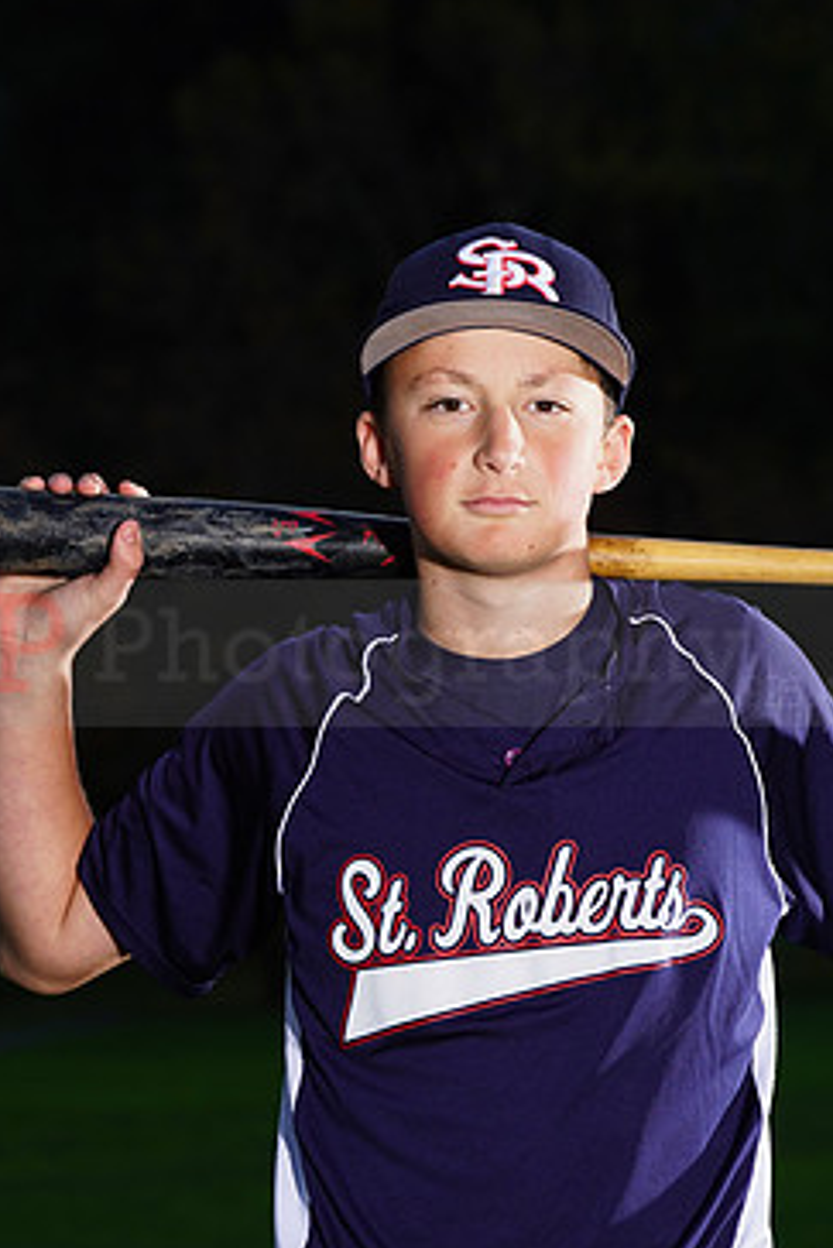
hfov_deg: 5.8
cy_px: 626
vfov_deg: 8.6
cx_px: 329
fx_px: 8287
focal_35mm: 239
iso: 320
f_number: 9
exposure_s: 1/160
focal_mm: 150
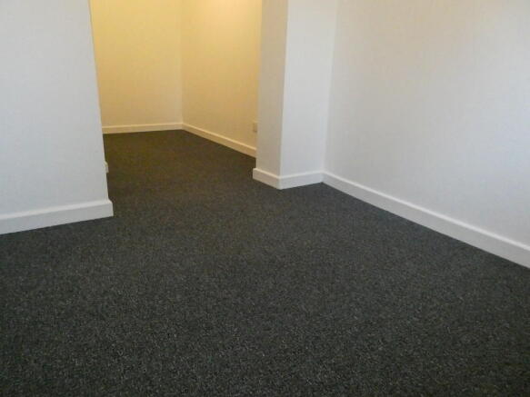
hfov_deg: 71.6
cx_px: 265
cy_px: 198
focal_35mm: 24
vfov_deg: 56.8
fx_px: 367
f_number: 3.3
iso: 2000
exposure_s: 1/125
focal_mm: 4.3
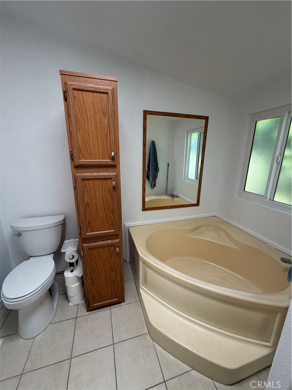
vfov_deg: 102.1
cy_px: 195
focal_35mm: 14
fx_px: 157
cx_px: 146
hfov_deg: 85.7
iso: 125
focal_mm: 2.22
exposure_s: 1/121
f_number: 2.2
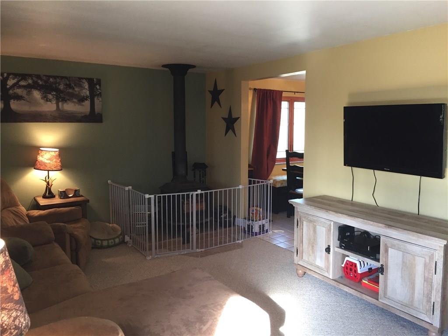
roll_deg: +0.7
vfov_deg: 48.2
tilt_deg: -5.2
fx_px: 375
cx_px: 224
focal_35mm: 29
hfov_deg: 61.7
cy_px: 168
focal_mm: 4.15
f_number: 2.2
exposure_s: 1/30
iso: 125
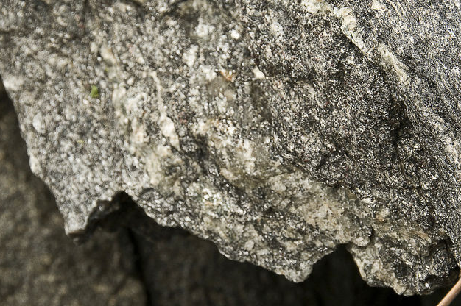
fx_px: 2619
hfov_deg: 10.1
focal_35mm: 205
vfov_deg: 6.7
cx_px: 228
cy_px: 155
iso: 250
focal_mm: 95
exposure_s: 1/160
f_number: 10
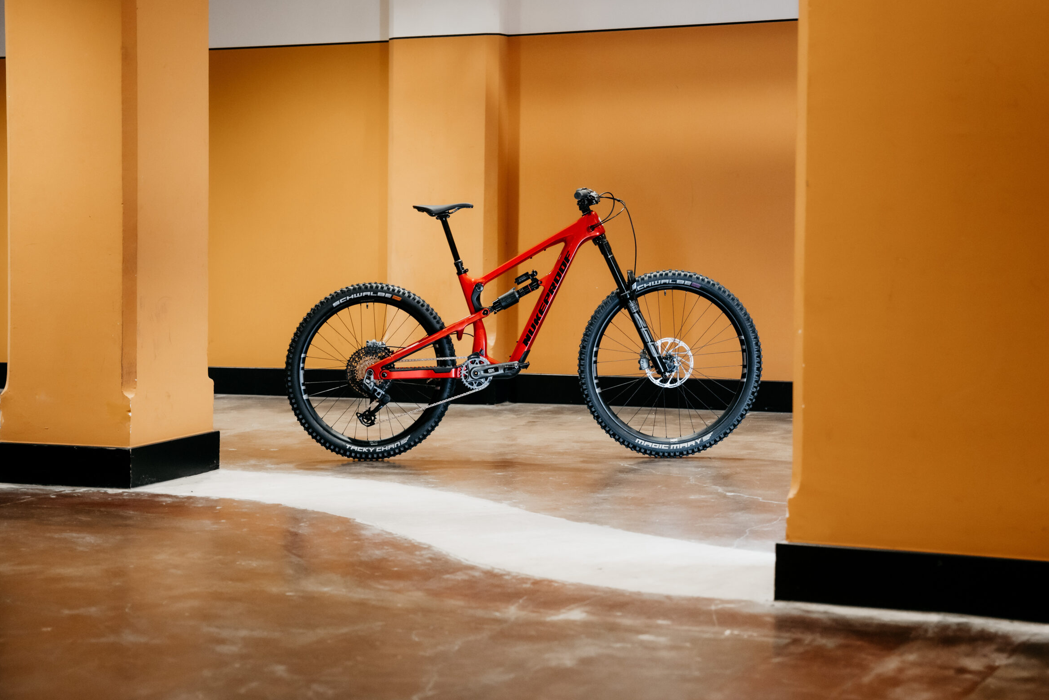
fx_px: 2244
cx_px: 526
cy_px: 335
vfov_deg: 17.7
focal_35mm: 77
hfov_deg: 26.3
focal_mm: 70
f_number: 2.8
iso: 1600
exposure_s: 1/125
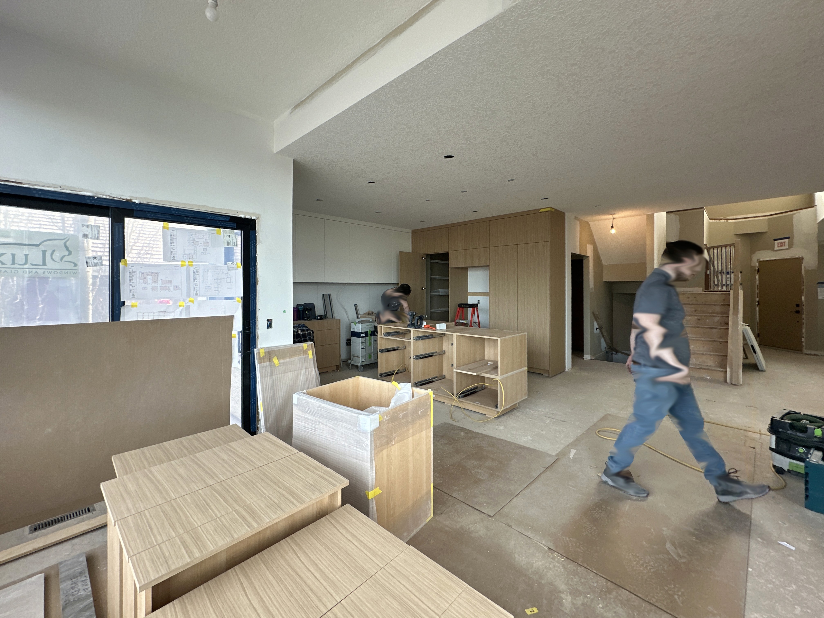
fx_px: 333
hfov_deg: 102.1
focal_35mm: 14
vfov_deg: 85.7
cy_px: 309
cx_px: 412
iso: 100
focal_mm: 2.22
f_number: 2.2
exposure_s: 1/99
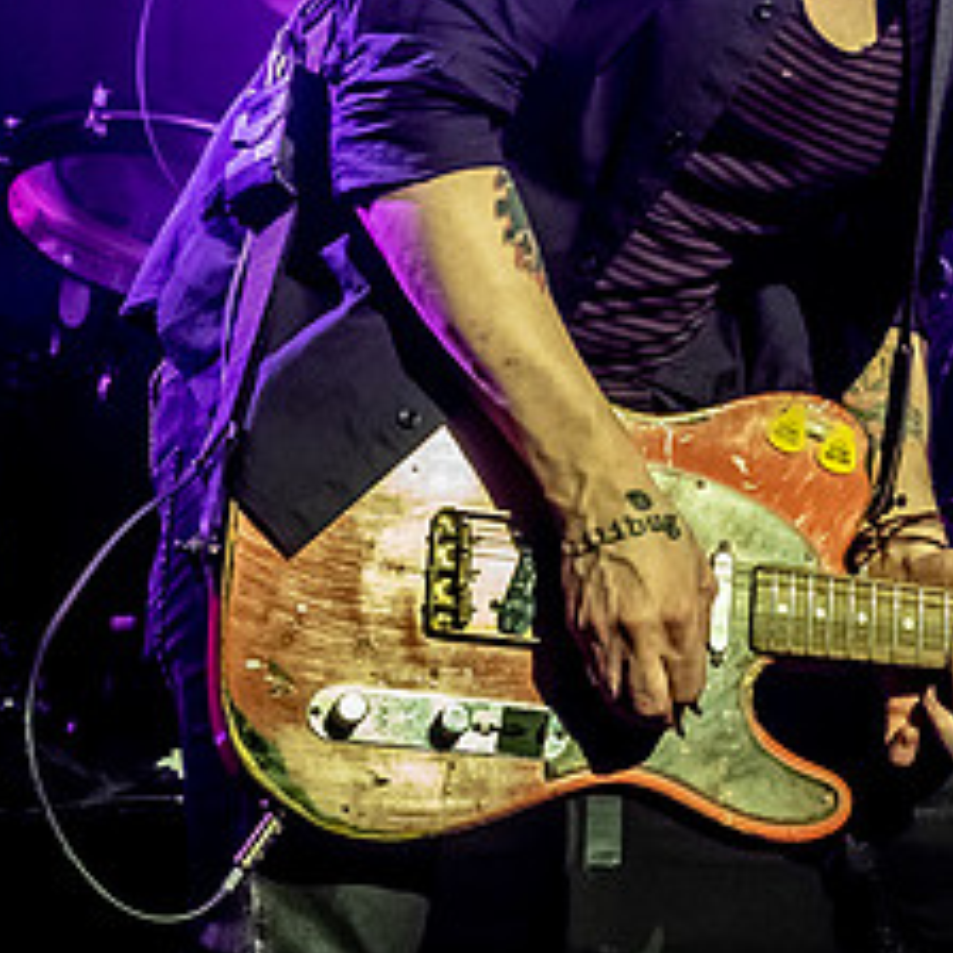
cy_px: 156
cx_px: 928
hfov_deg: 12.8
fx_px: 4205
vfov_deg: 12.9
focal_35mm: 135
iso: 1600
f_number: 4
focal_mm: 27
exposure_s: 1/200
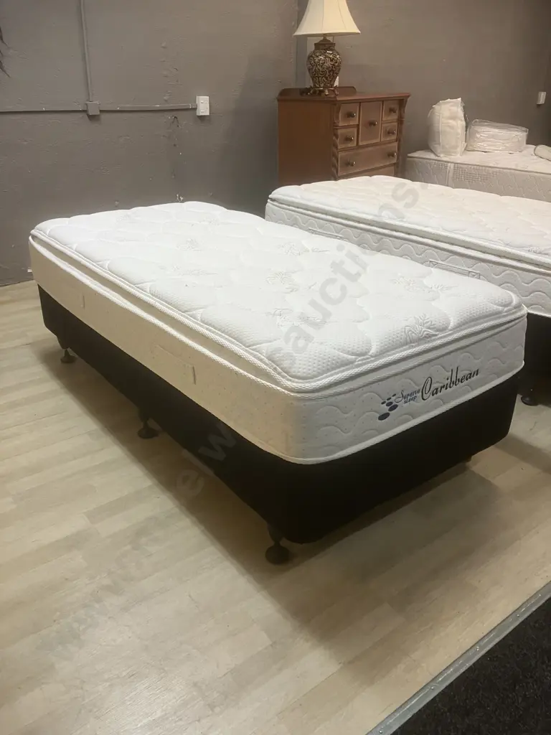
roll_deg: +0.3
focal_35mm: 28
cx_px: 276
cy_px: 368
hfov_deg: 49.7
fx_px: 594
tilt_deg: -24.1
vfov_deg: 63.4
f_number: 1.8
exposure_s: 1/50
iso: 80
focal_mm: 3.99
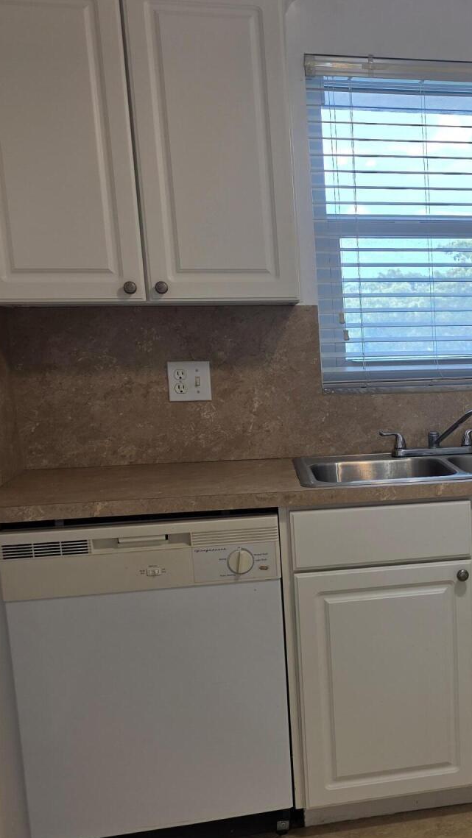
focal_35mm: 44
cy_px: 511
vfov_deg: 46.1
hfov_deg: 25.3
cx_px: 511
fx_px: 979
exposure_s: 1/120
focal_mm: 6.3
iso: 32
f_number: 1.7
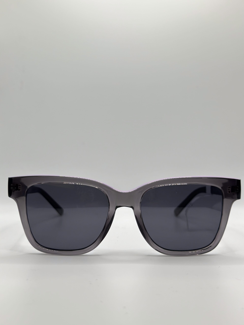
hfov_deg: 30.3
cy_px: 162
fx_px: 451
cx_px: 122
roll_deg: -0.8
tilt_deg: -9.0
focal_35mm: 48
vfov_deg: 39.7
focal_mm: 6.86
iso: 80
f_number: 1.78
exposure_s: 1/519
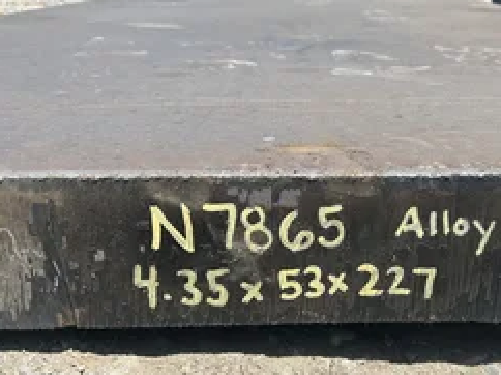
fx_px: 622
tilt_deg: -19.2
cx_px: 327
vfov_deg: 33.5
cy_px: 211
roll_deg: +1.7
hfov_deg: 43.4
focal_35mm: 43
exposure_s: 1/2632
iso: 50
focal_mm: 5.7
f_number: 1.5
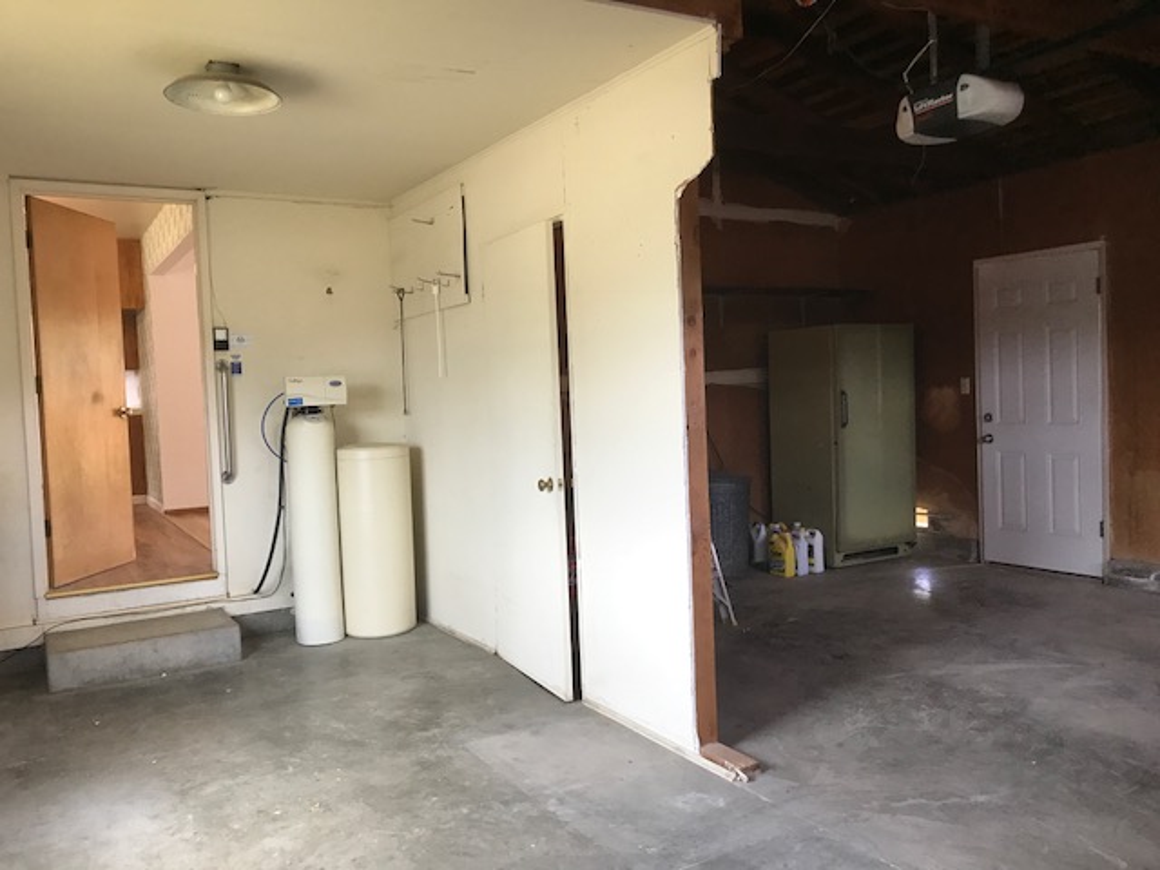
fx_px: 938
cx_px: 580
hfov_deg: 63.4
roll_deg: +1.4
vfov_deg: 49.7
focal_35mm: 28
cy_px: 435
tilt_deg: -1.7
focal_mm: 3.99
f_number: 1.8
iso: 25
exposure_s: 1/40
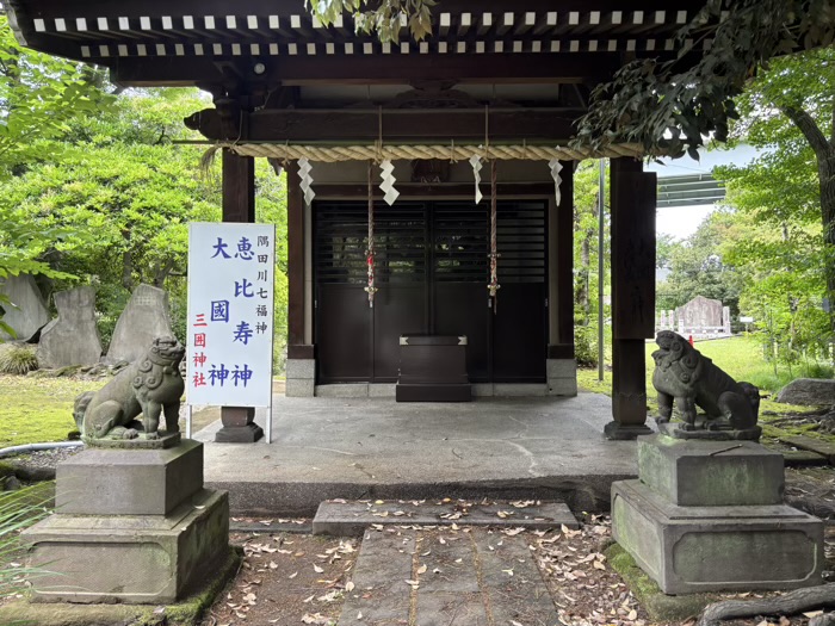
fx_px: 627
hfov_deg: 67.3
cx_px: 418
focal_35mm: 26
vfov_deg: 53.1
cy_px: 313
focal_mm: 5.96
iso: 40
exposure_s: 1/145
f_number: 1.6
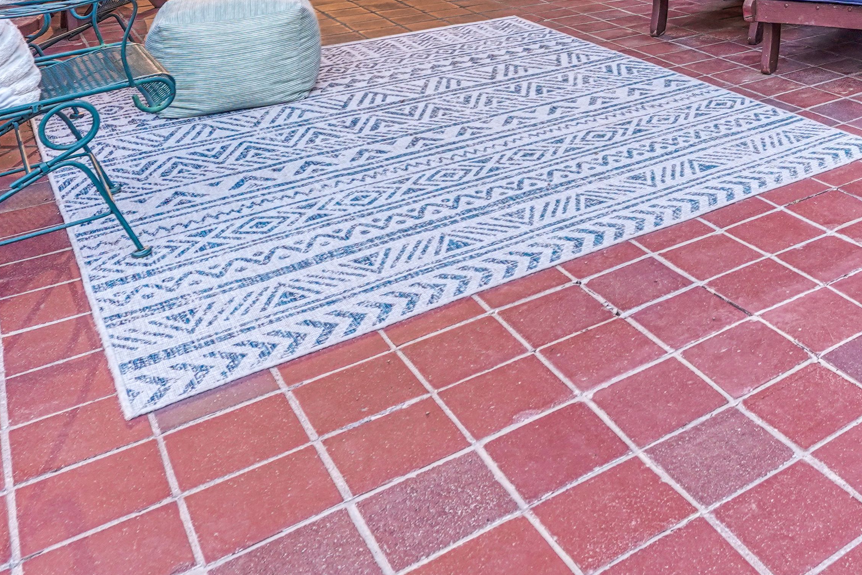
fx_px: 943
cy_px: -164
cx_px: 819
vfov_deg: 28.2
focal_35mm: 39
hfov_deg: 43.6
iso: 800
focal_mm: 14.9
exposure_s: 1/2.5
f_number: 8
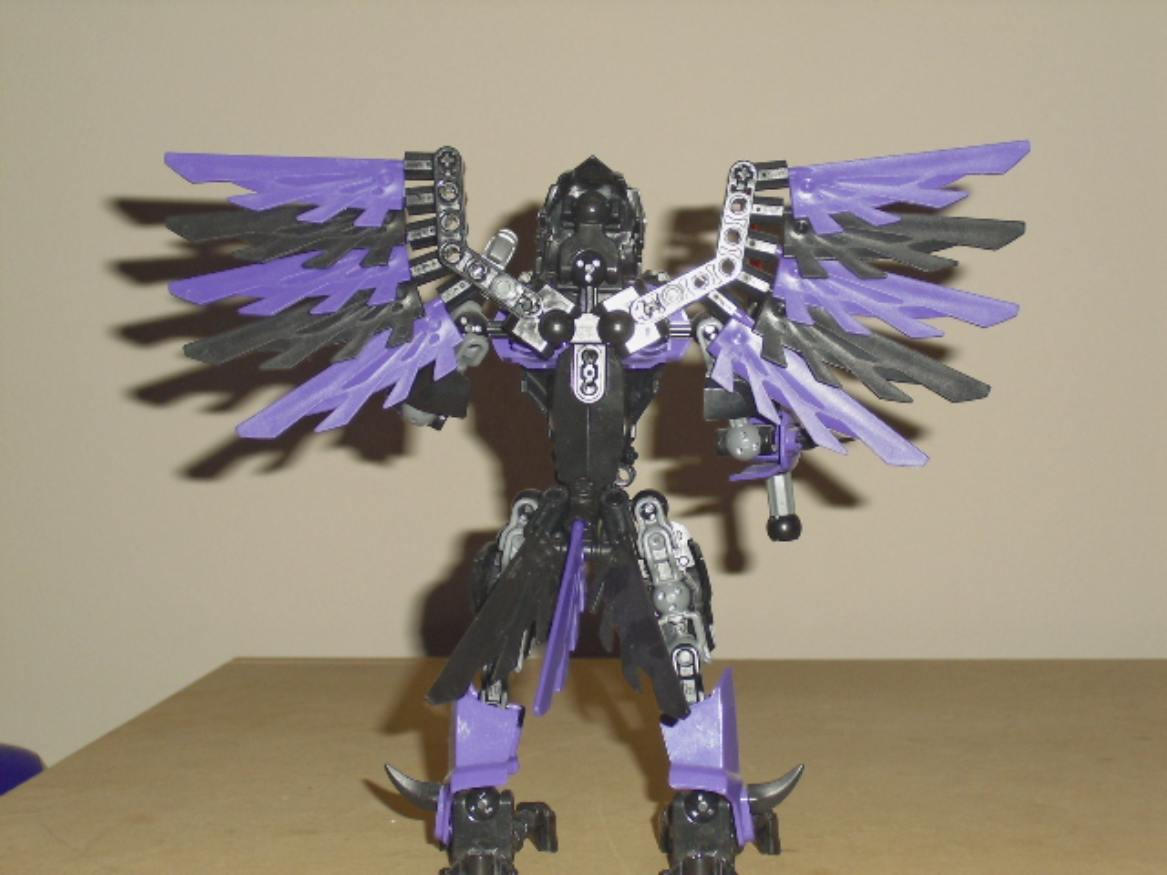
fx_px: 2461
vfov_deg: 20.2
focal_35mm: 73
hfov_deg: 26.7
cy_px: 438
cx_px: 584
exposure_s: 1/60
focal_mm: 13.1
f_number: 4.6
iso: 200
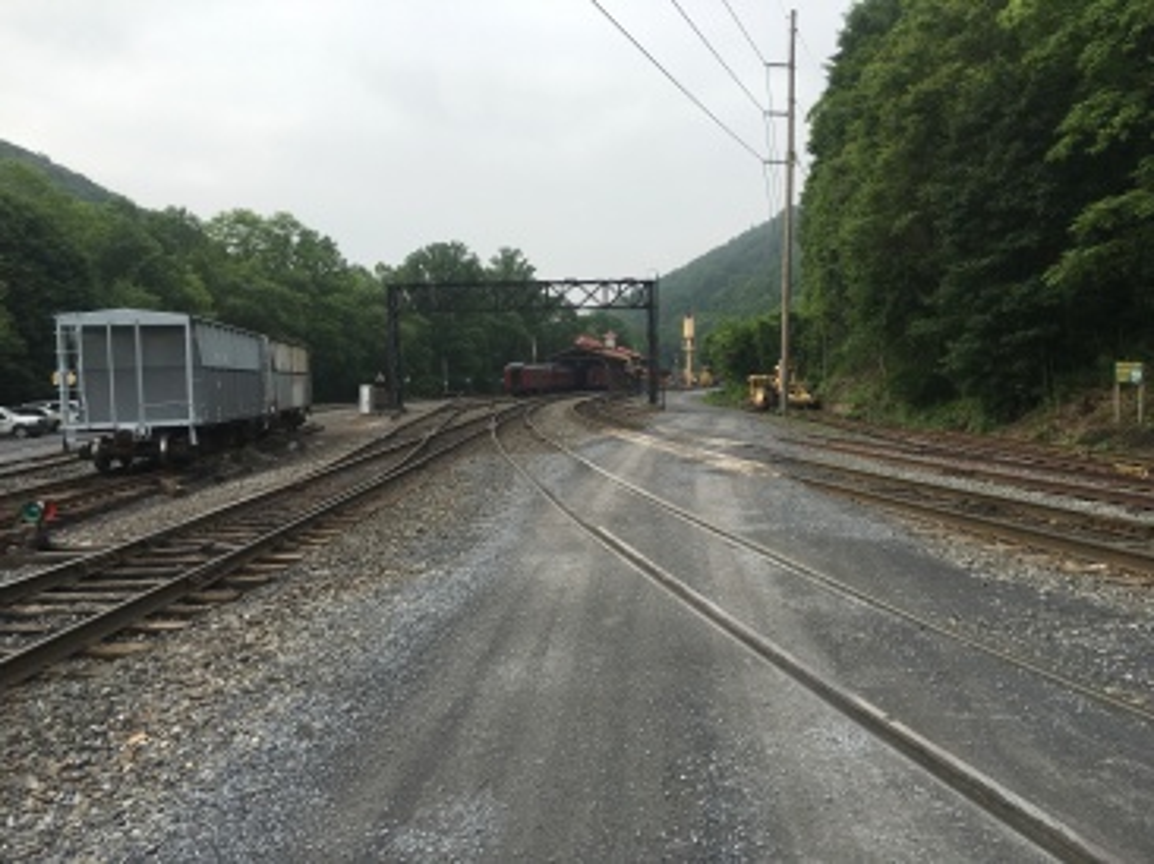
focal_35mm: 29
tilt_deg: -1.6
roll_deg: +1.2
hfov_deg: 61.7
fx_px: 966
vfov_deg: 48.2
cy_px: 432
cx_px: 577
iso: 25
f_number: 2.2
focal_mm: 4.15
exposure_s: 1/527
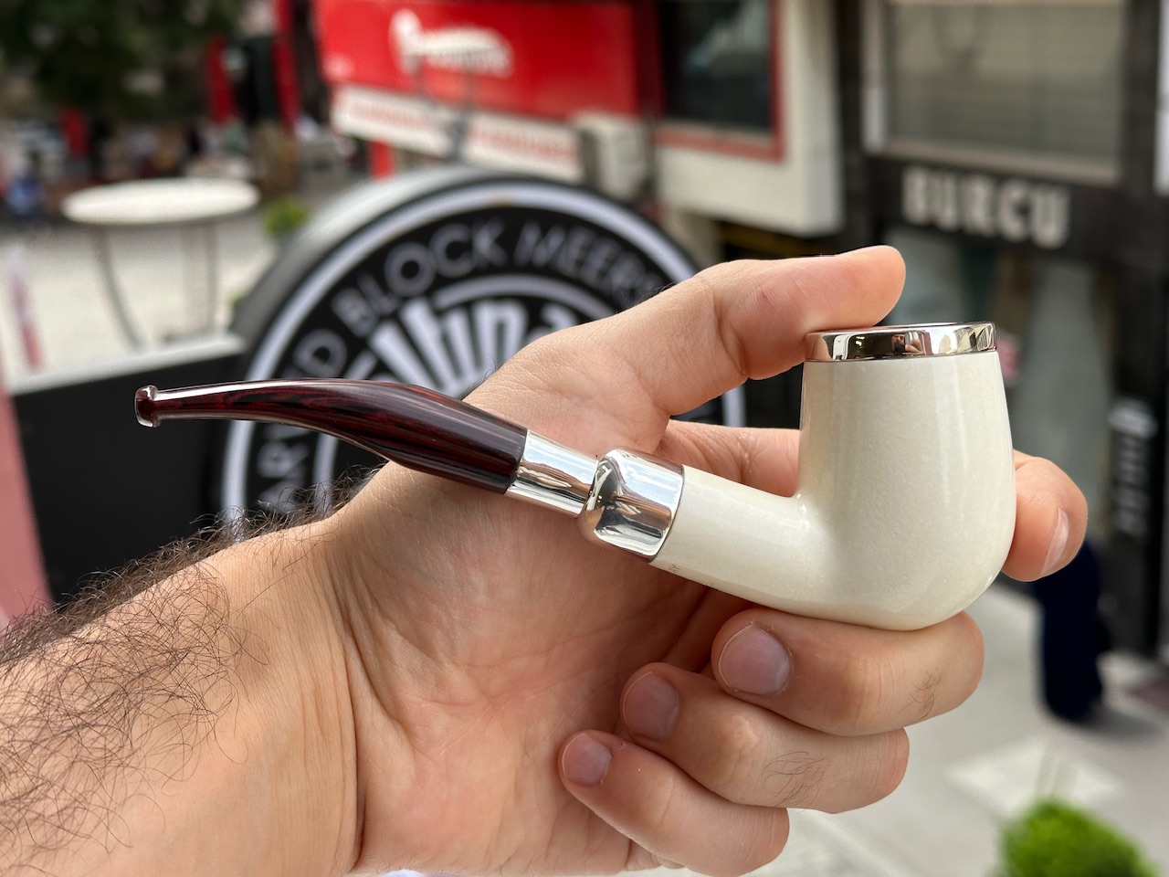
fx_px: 1621
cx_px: 584
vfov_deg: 30.3
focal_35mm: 48
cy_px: 438
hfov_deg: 39.7
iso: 64
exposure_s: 1/880
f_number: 1.78
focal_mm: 6.86
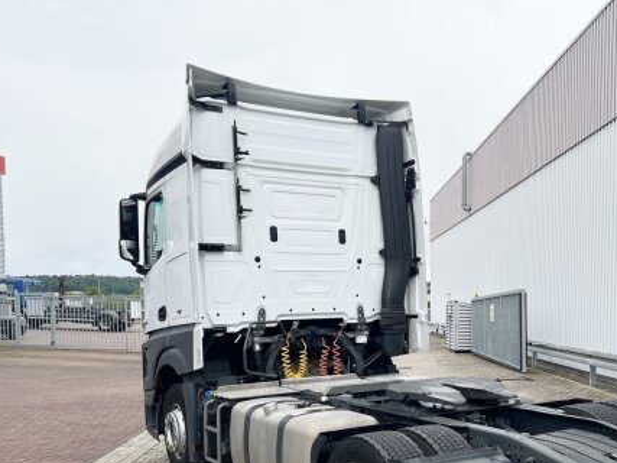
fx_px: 695
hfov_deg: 47.4
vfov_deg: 36.0
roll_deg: +0.3
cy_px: 343
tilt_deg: -2.8
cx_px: 393
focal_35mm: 39
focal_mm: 5.7
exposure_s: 1/2762
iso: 50
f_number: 1.5
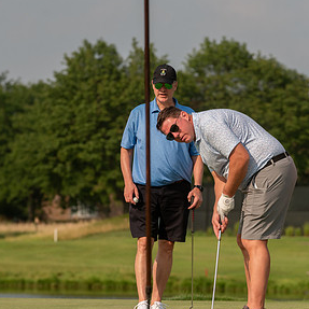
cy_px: 187
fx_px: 3474
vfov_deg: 5.1
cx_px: 194
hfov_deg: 5.1
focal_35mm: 344
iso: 250
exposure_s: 1/1250
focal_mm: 200
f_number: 5
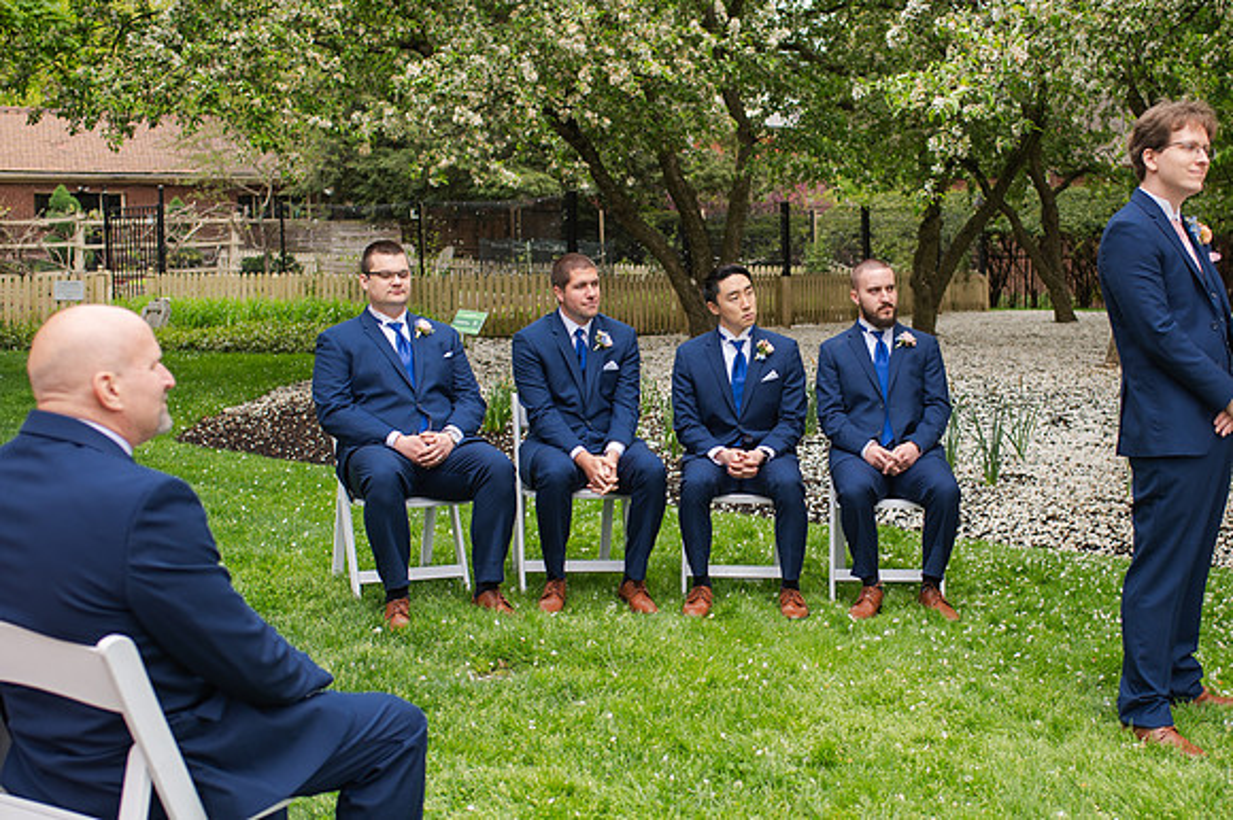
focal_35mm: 53
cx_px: 719
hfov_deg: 37.4
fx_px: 1818
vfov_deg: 25.4
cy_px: 458
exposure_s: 1/640
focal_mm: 35
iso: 140
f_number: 3.2
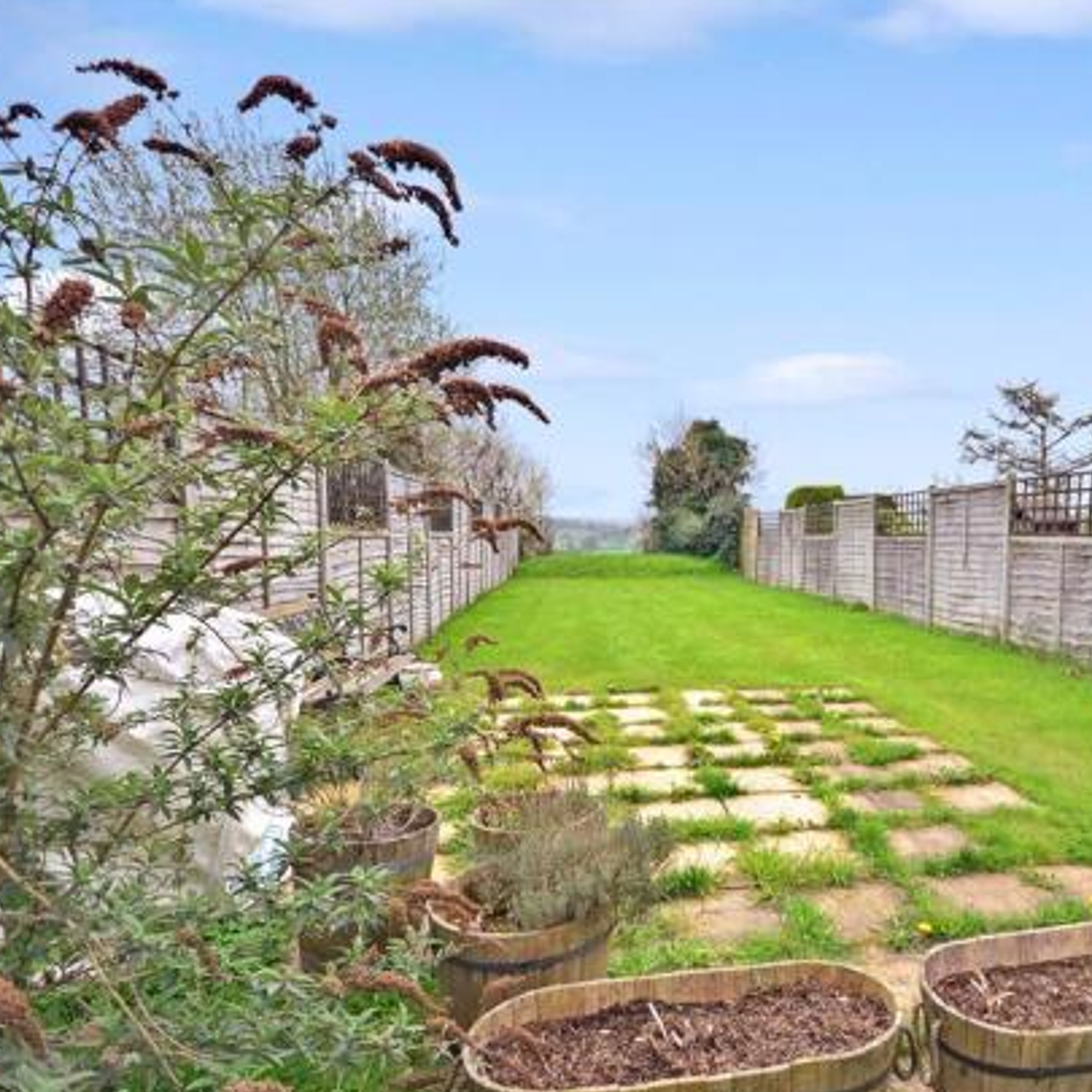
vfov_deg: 67.9
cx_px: 758
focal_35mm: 23
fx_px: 810
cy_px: 574
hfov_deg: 65.5
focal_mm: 11
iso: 200
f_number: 4.2
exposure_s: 1/160
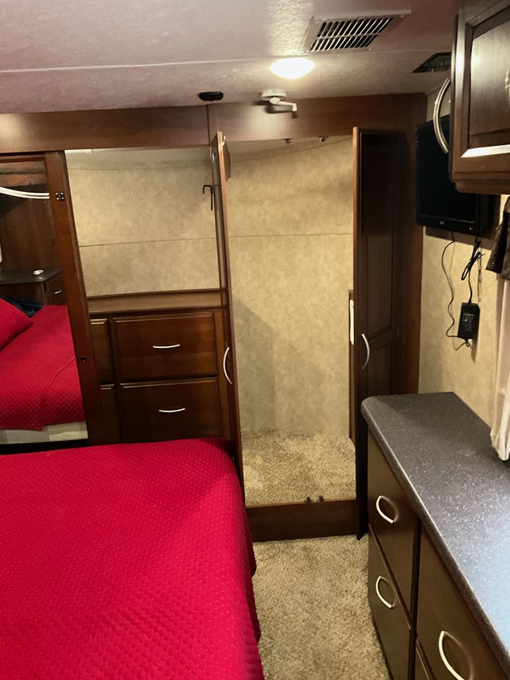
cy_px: 340
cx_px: 255
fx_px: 570
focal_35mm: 29
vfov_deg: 61.7
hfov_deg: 48.2
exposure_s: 1/30
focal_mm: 3
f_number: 1.8
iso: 500
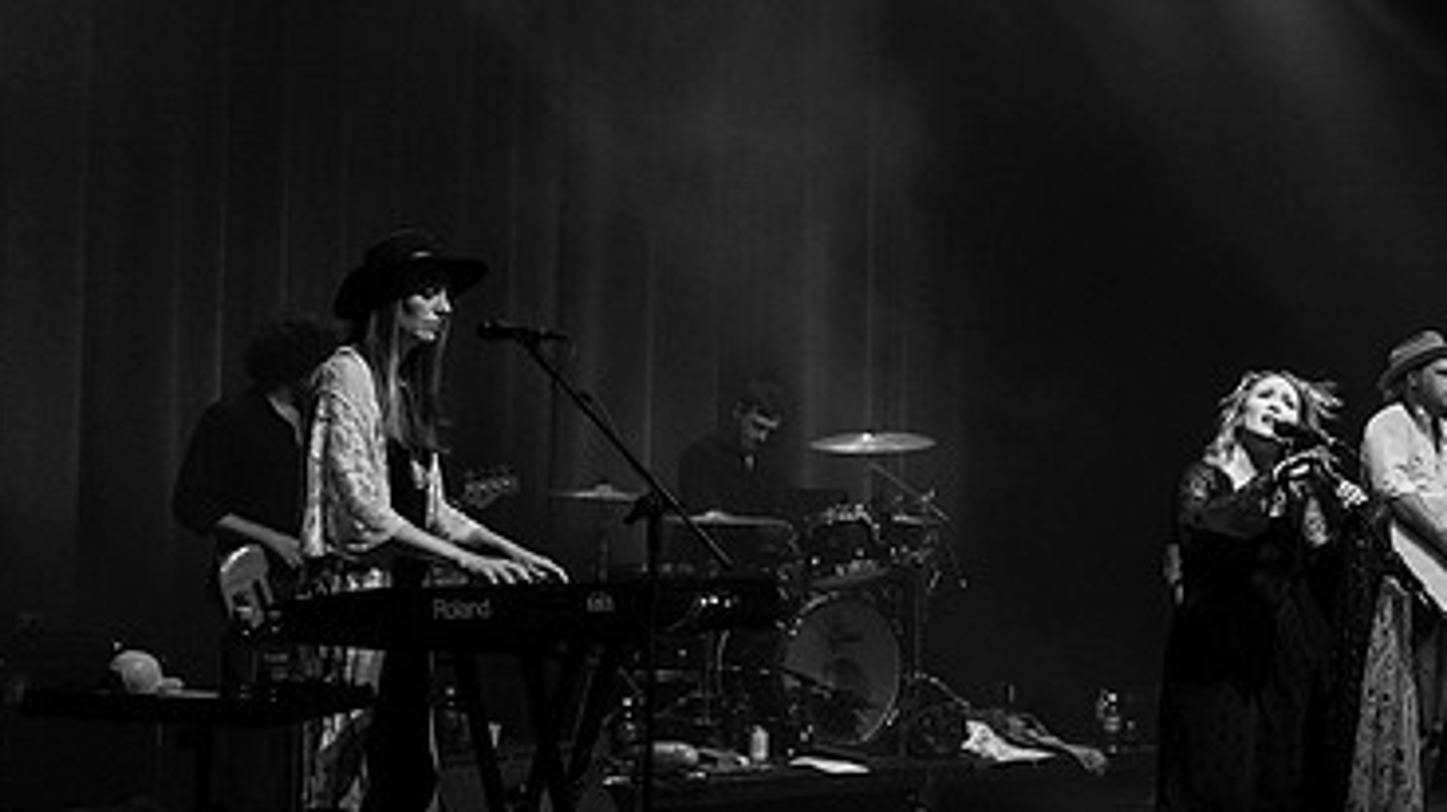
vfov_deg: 18.8
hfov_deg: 31.5
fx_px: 2454
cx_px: 1262
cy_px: 445
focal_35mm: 64
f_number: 3.2
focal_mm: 32
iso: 2500
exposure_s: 1/160
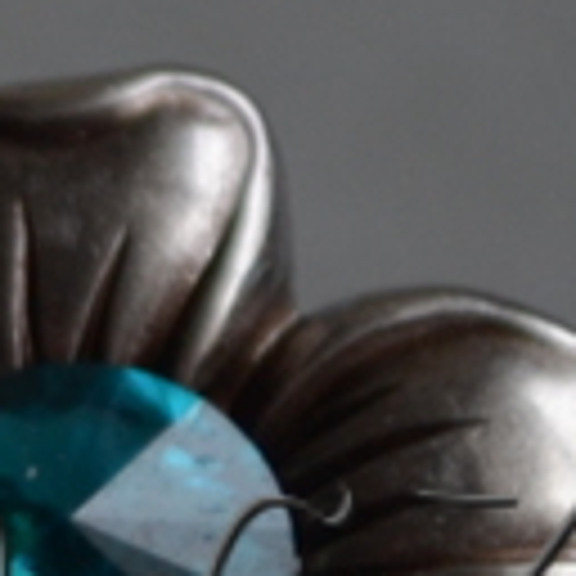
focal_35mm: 699
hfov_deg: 2.5
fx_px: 13164
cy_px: 529
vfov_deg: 2.5
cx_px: -832
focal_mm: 55
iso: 200
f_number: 5.6
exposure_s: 1/50
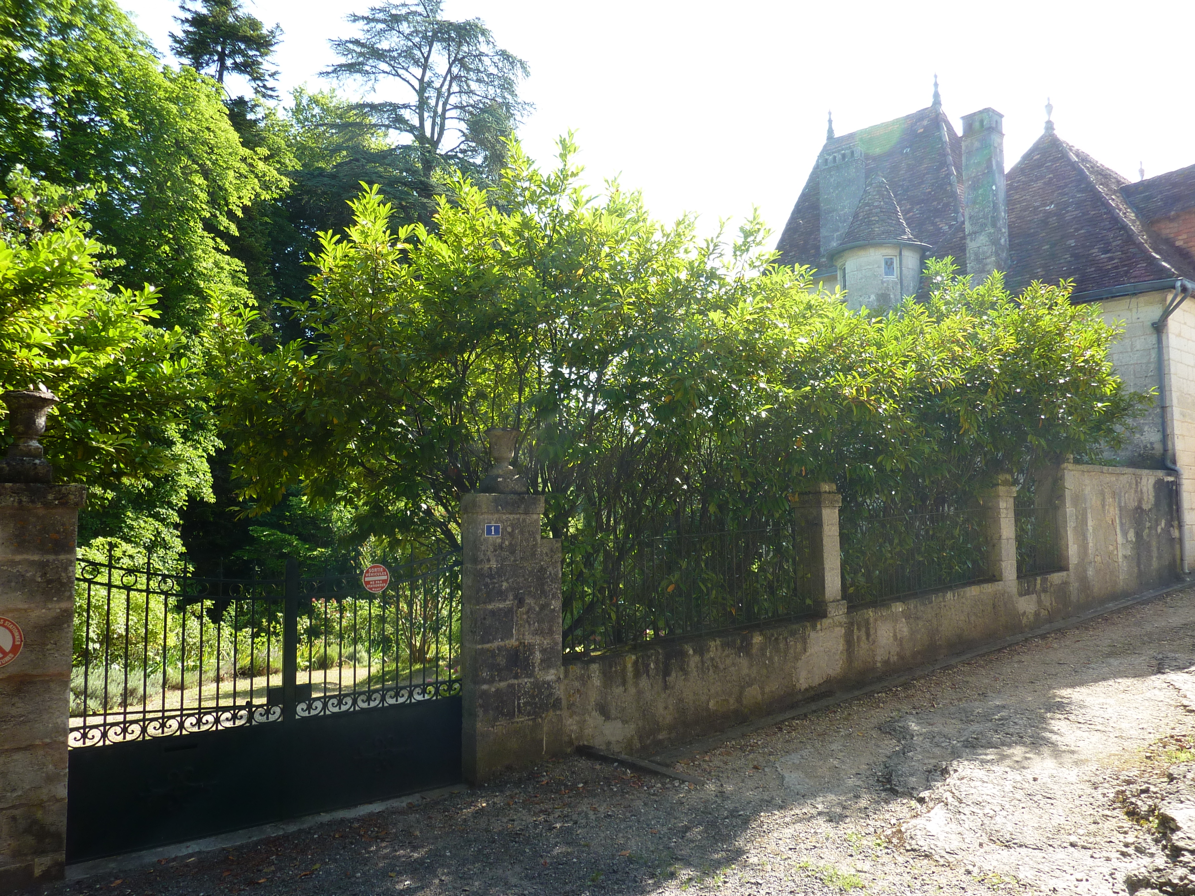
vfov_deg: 54.9
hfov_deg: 69.4
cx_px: 598
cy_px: 448
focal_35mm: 25
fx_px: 863
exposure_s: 1/160
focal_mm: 4.1
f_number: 4
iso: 80
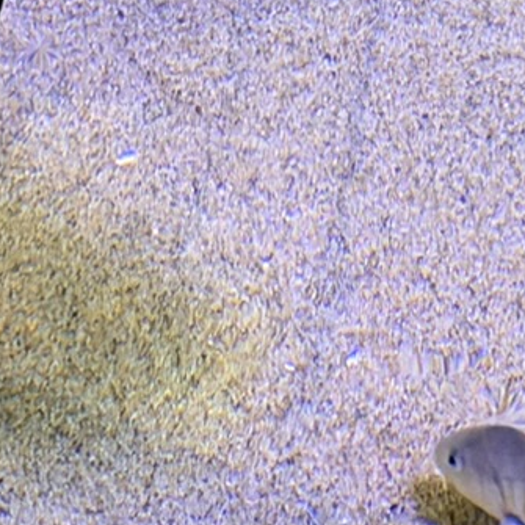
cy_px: -511
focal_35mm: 259
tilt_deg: -28.8
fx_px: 4444
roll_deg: -0.4
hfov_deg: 6.8
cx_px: 389
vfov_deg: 6.6
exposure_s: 1/40
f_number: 1.8
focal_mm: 6.93
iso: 250
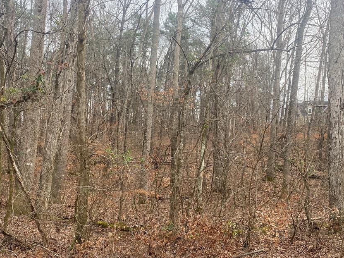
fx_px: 318
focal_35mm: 32
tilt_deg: +6.0
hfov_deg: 56.5
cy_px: 139
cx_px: 143
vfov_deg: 44.1
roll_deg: -2.6
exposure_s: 1/376
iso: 32
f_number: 1.8
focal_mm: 4.25
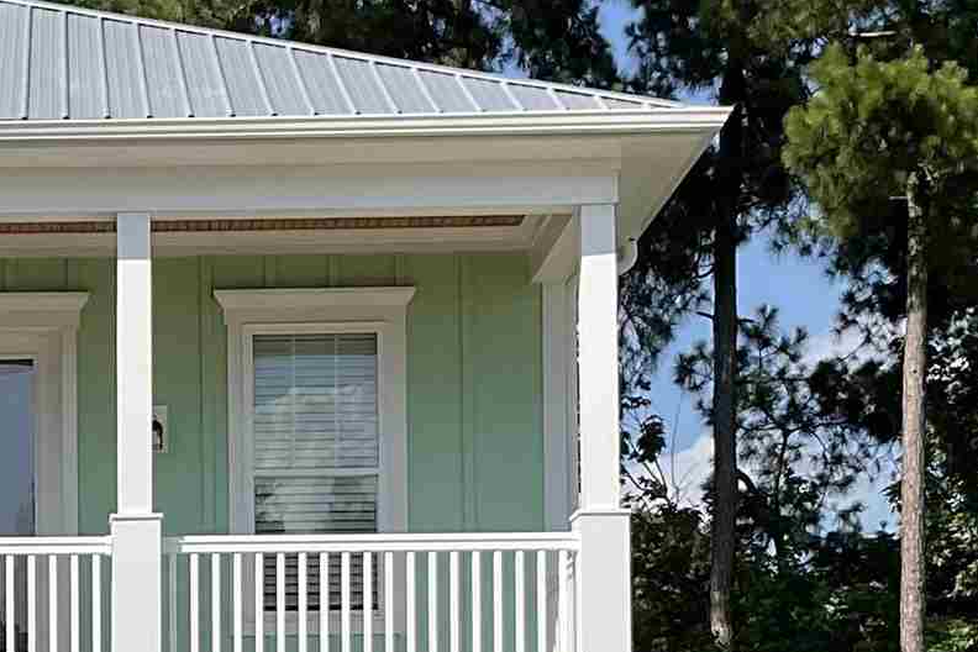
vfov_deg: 11.4
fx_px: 3178
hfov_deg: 17.1
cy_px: 868
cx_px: 19
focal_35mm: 117
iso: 16
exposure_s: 1/2320
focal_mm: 3
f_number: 1.8
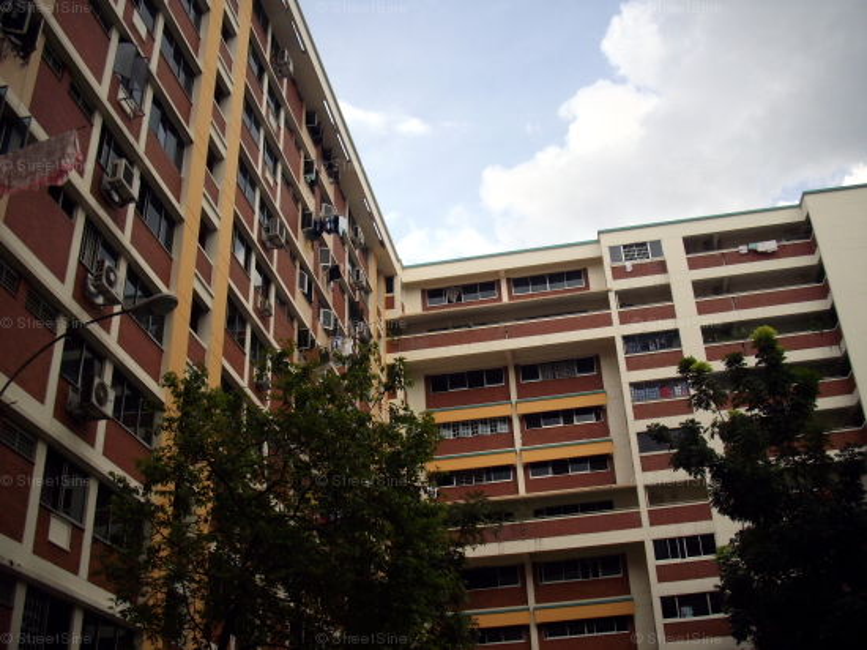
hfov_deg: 50.2
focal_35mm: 37
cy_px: 325
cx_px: 434
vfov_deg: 38.6
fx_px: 926
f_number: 5.6
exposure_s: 1/160
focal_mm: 6.2
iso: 80
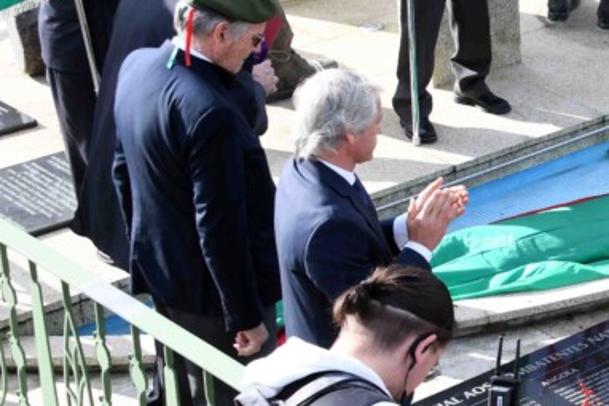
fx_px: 1912
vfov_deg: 12.1
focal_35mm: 113
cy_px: 196
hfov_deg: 16.5
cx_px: 918
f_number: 9
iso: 500
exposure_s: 1/400
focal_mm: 36
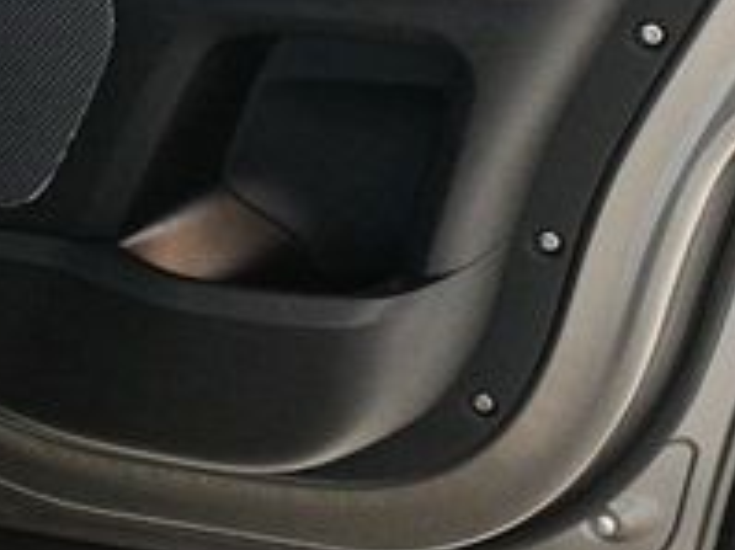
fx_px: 2228
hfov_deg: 18.7
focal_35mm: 105
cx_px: 414
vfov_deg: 13.5
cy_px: -173
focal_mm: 23
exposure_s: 1/60
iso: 5600
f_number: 3.8
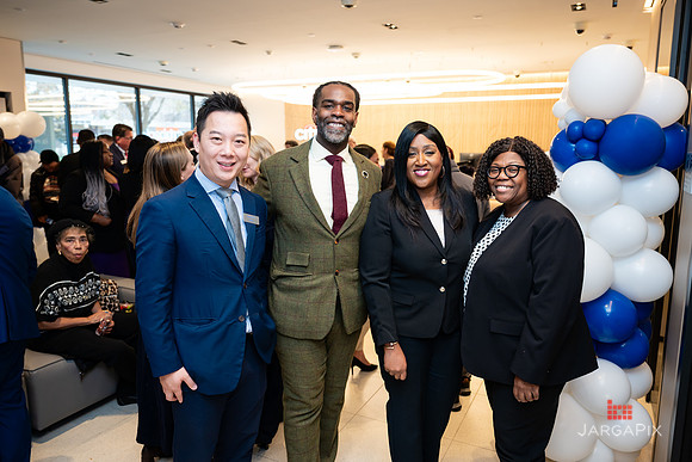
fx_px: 517
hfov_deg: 67.5
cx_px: 355
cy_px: 225
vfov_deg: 48.1
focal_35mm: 27
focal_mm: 26
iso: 320
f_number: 2.8
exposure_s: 1/160
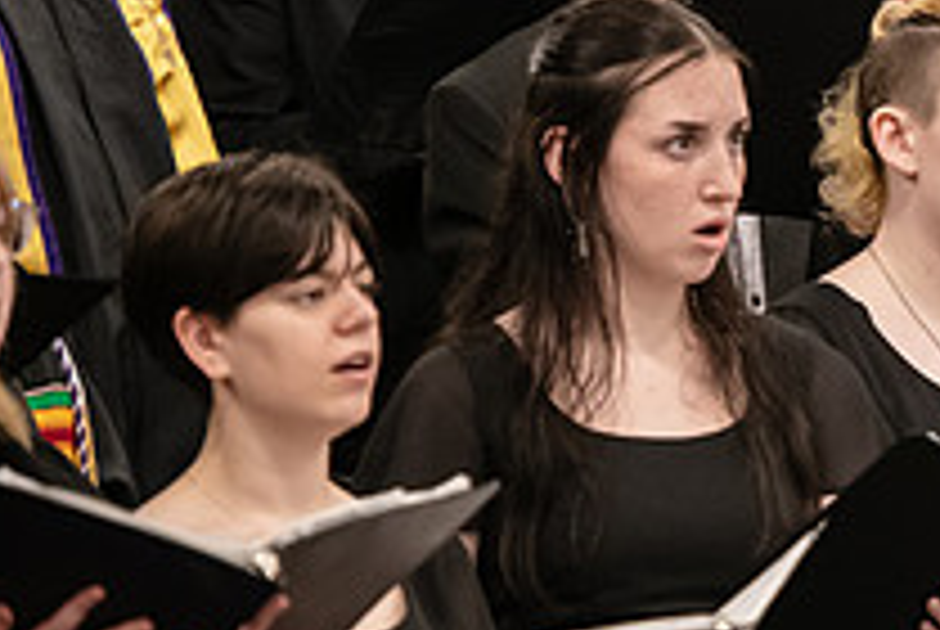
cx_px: 1187
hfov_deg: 4.6
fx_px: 11583
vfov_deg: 3.1
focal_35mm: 443
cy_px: 182
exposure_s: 1/200
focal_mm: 160
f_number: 3.2
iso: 3200
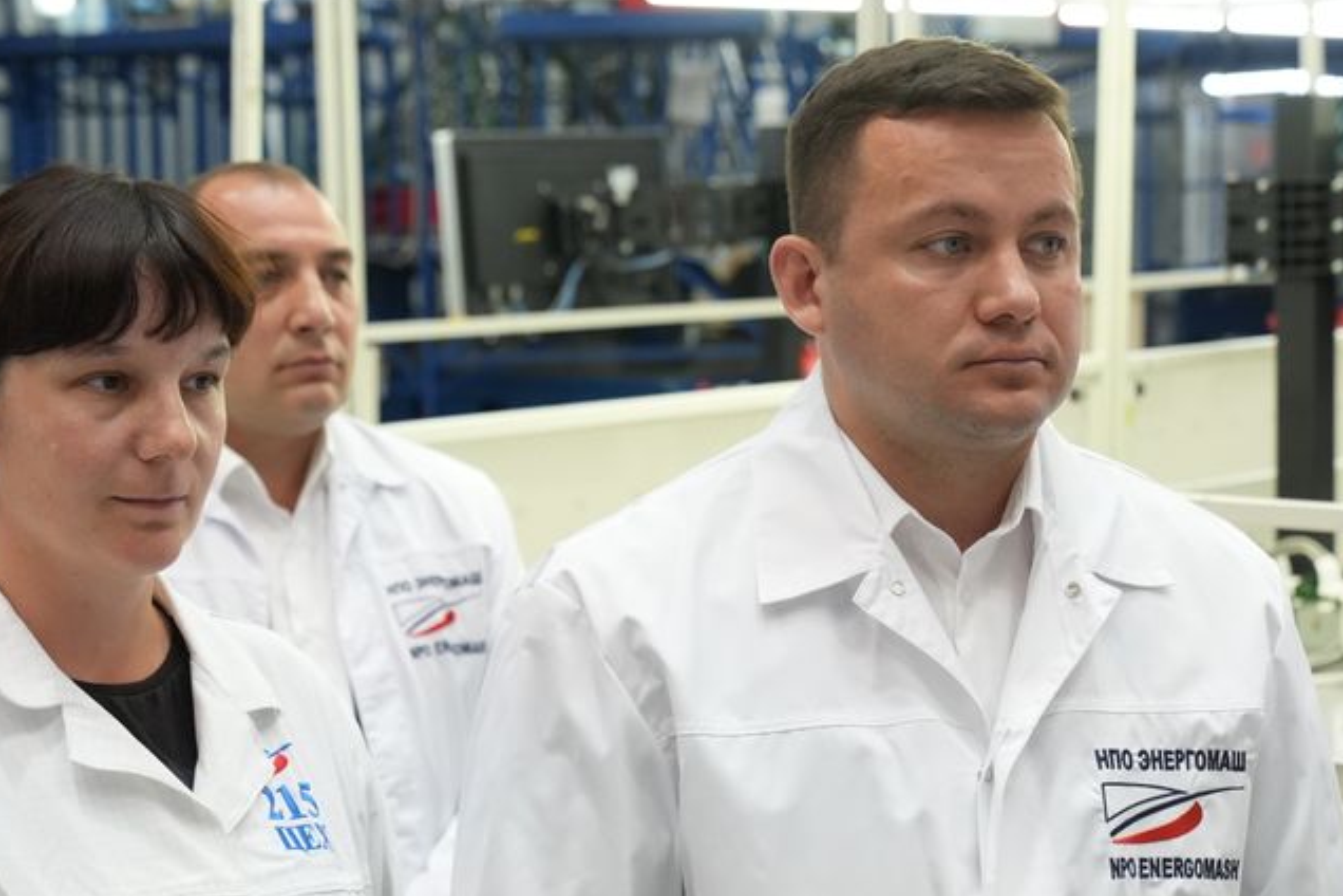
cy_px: 412
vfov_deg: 15.4
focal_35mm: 89
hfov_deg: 22.9
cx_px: 681
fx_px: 3320
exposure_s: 1/200
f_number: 4.5
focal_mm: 54
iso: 3200
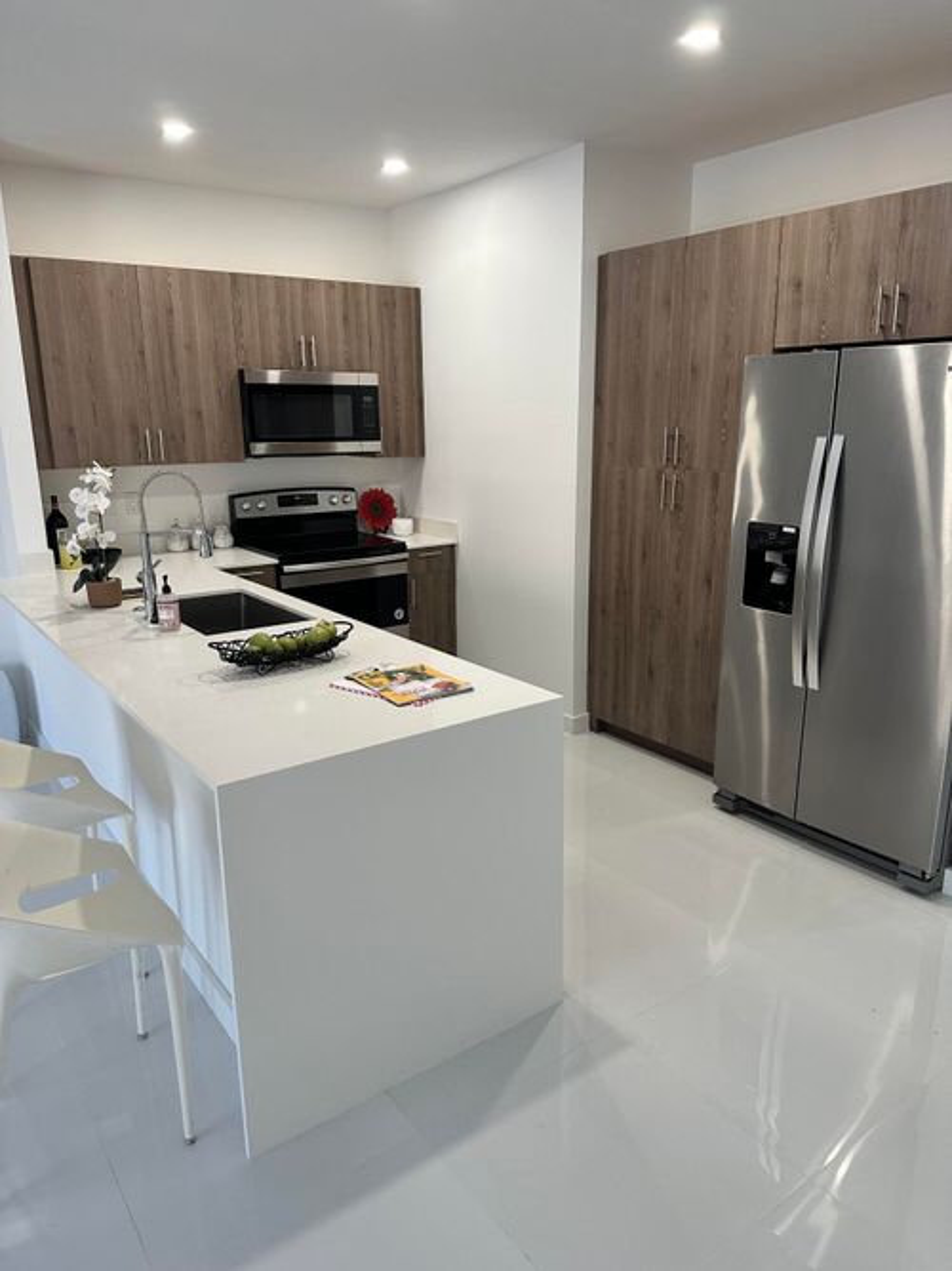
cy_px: 636
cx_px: 476
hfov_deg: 56.8
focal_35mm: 24
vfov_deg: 71.6
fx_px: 880
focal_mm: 6.86
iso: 200
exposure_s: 1/120
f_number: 1.78
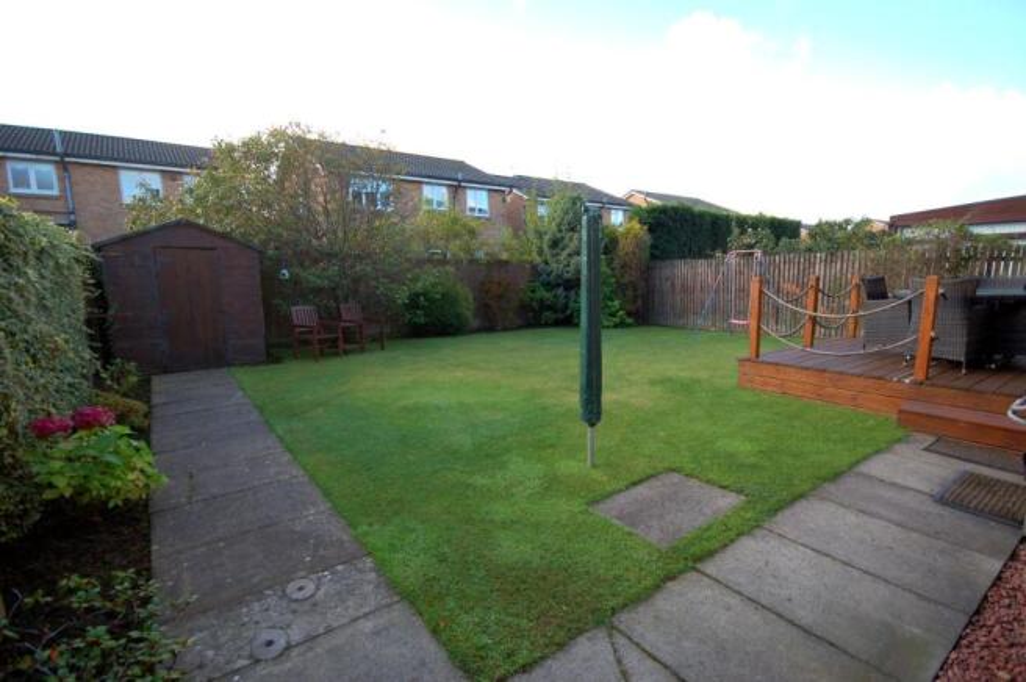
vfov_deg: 69.5
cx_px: 513
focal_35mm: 17
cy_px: 341
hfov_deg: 92.5
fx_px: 491
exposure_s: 1/160
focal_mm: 11.5
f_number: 7.1
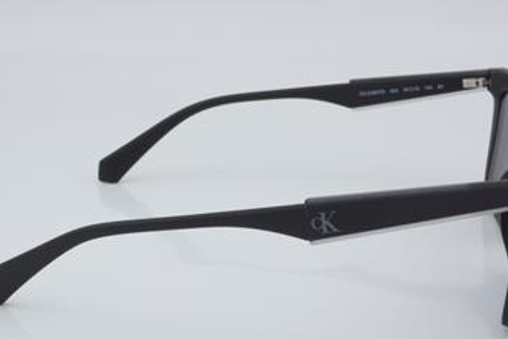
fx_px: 1270
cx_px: 264
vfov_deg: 15.2
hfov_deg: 22.6
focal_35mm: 90
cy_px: 194
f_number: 32
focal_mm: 50
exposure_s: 1/4
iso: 100
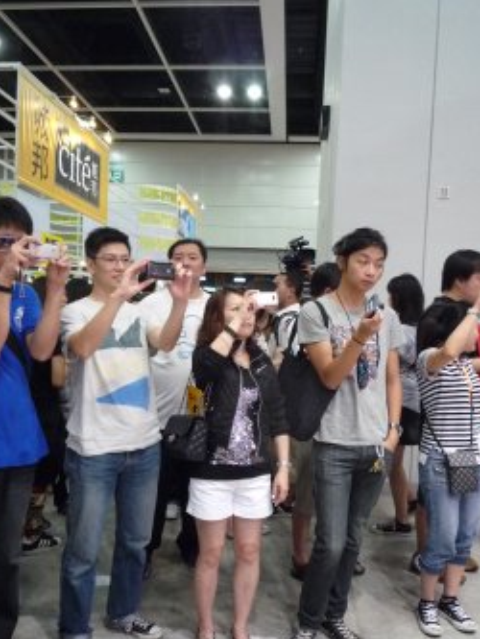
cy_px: 351
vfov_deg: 59.8
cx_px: 230
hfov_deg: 46.8
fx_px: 554
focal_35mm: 30
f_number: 2.8
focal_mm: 4.4
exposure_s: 1/30
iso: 400
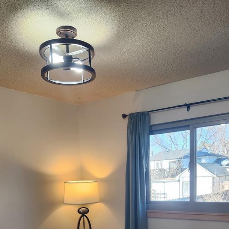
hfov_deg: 41.8
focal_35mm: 40
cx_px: 121
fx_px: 299
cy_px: 220
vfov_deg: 38.0
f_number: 1.8
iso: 125
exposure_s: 1/120
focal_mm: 5.4
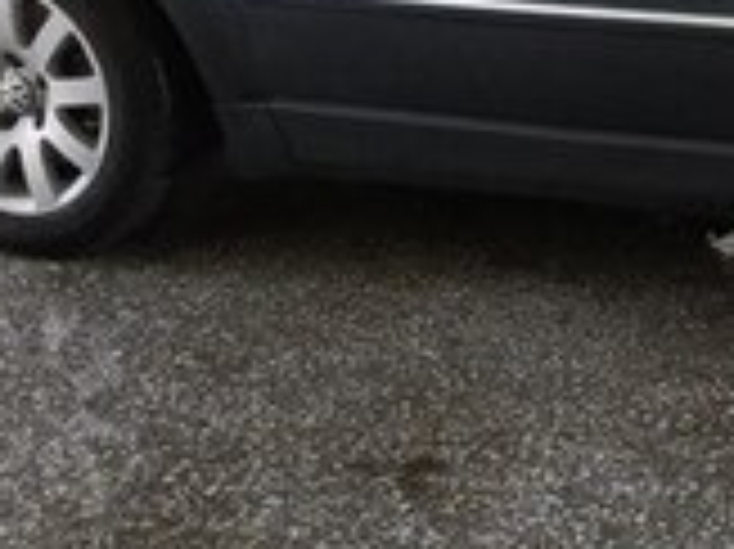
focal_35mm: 97
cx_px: 1081
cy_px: -196
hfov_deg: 18.2
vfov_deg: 14.5
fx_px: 2055
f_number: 1.9
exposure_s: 1/166
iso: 250
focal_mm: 3.94
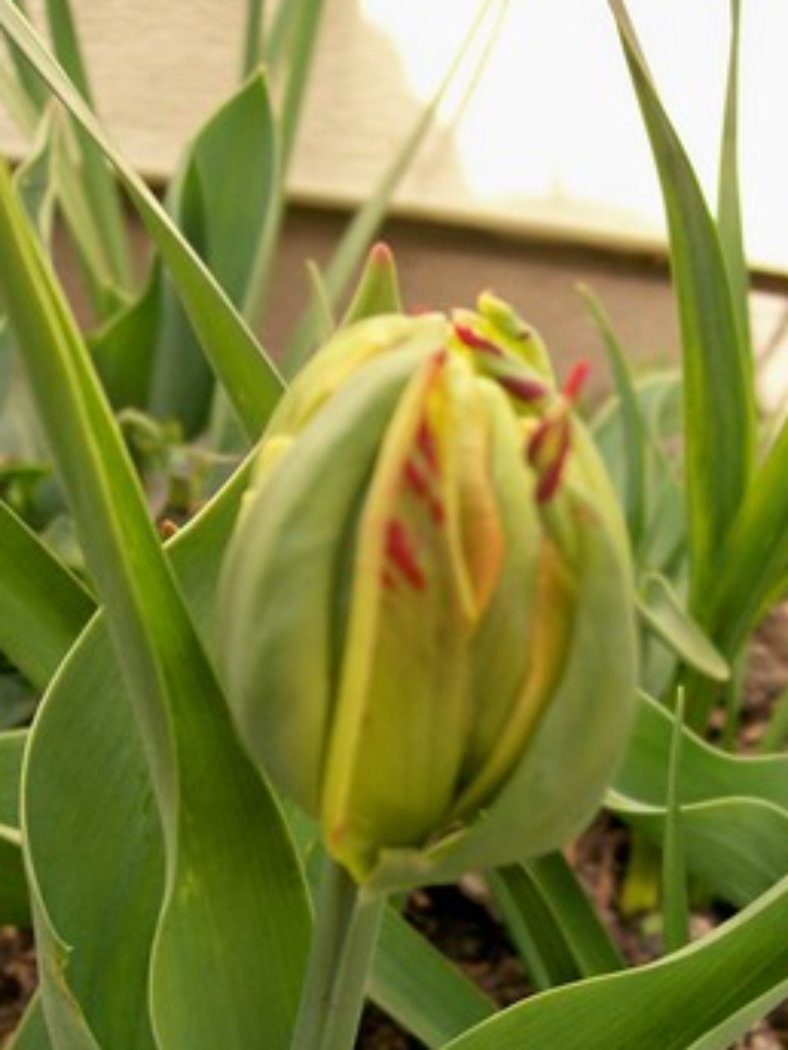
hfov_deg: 31.5
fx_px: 1396
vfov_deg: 41.1
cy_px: 626
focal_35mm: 46
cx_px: 409
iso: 80
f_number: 2.7
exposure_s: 1/387
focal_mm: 6
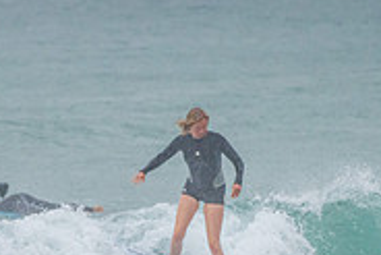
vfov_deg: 0.8
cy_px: 241
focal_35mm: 1810
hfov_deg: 1.1
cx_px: 66
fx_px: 19170
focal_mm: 500
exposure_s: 1/320
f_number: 5.6
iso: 720
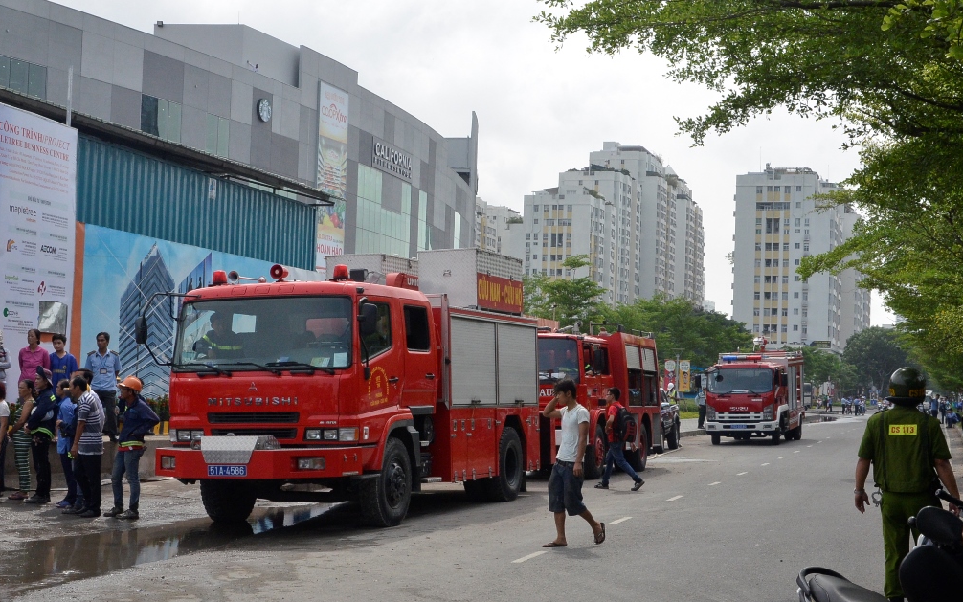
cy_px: 317
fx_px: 1549
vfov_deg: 22.0
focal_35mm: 59
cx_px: 487
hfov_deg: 34.5
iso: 1600
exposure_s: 1/1000
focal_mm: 38
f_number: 16
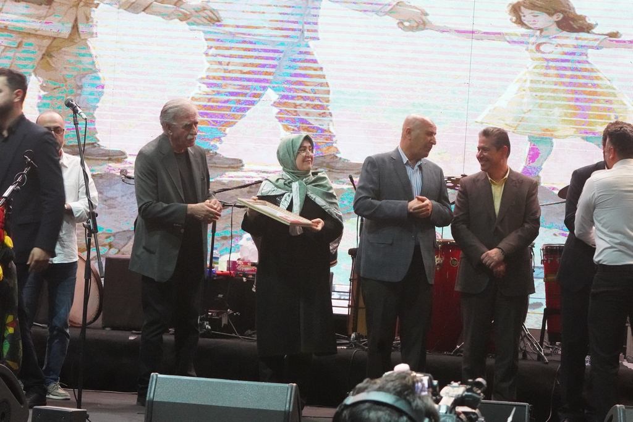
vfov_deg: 13.0
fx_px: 1846
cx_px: 316
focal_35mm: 105
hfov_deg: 19.5
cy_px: 211
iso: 12800
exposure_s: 1/80
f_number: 8
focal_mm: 70
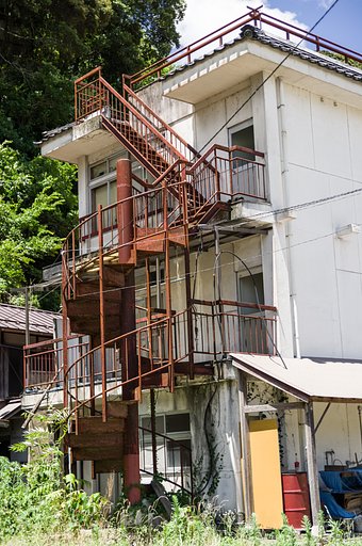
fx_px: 862
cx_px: 181
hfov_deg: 23.7
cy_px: 273
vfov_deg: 35.1
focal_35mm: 57
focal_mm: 38
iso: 200
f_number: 2.8
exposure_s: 1/640
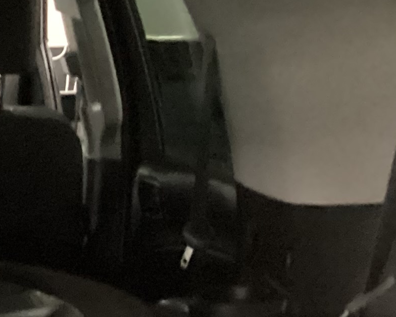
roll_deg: +0.4
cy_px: 467
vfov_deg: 11.7
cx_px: -288
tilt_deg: -19.0
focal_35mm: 126
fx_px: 1477
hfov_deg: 13.8
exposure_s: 1/15
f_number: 2.4
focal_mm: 3.3
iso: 800
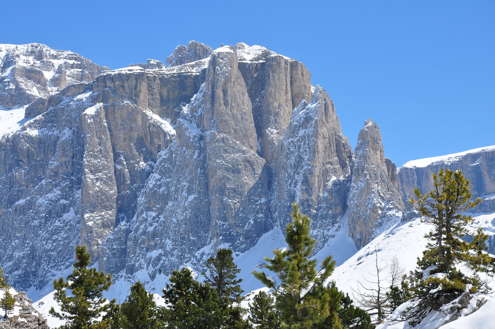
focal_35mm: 93
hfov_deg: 21.9
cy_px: 164
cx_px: 248
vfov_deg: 14.7
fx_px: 1277
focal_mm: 62
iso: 200
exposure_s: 1/400
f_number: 11
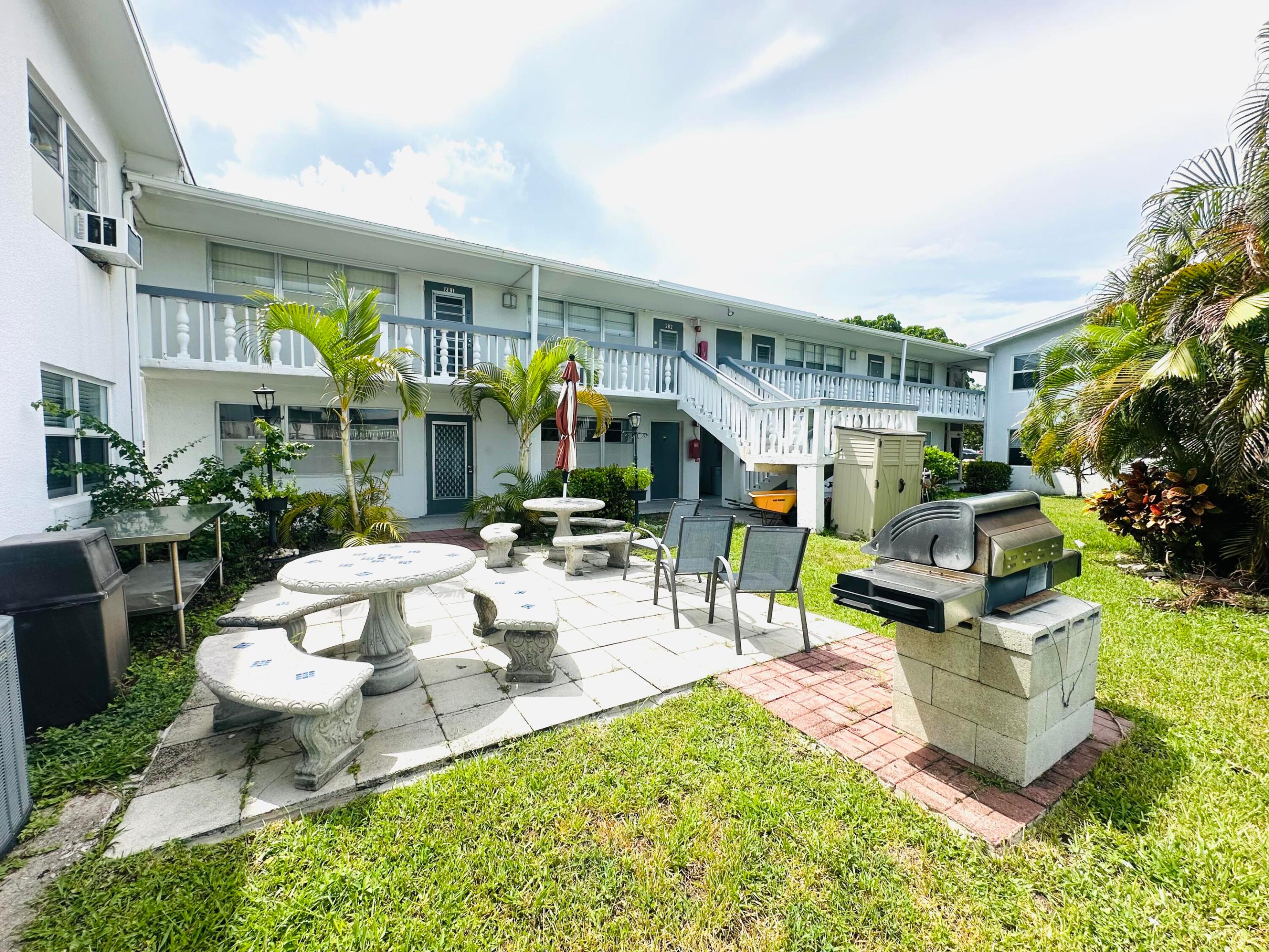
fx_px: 513
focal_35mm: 14
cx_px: 634
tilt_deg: -2.5
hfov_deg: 102.1
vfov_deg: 85.7
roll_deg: -1.0
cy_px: 476
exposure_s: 1/2053
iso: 40
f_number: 2.2
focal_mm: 2.22
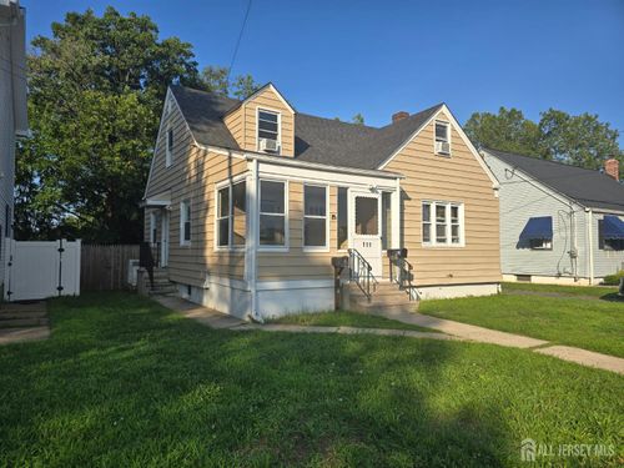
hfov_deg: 73.9
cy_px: 234
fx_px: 415
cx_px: 312
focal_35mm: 23
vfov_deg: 58.9
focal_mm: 6.3
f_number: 1.7
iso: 12
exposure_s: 1/622
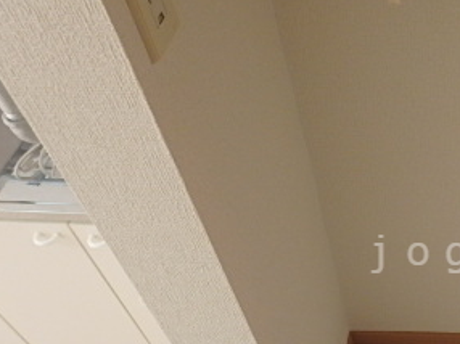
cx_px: 481
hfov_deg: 35.7
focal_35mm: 47
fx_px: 624
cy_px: 254
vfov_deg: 30.4
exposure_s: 1/30
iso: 250
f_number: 3.5
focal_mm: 3.7
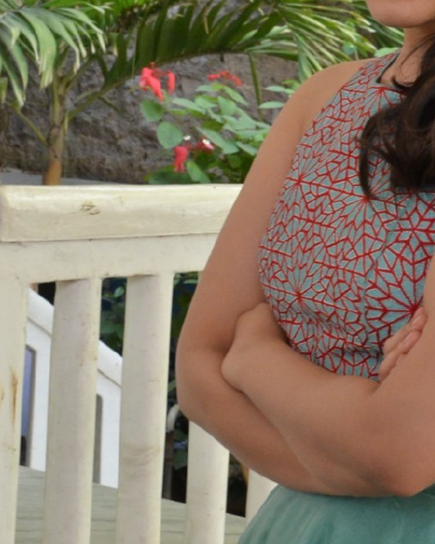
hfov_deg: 12.6
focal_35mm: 121
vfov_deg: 15.9
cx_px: 402
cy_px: 290
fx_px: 1949
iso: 2000
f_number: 8
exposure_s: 1/125
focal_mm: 38
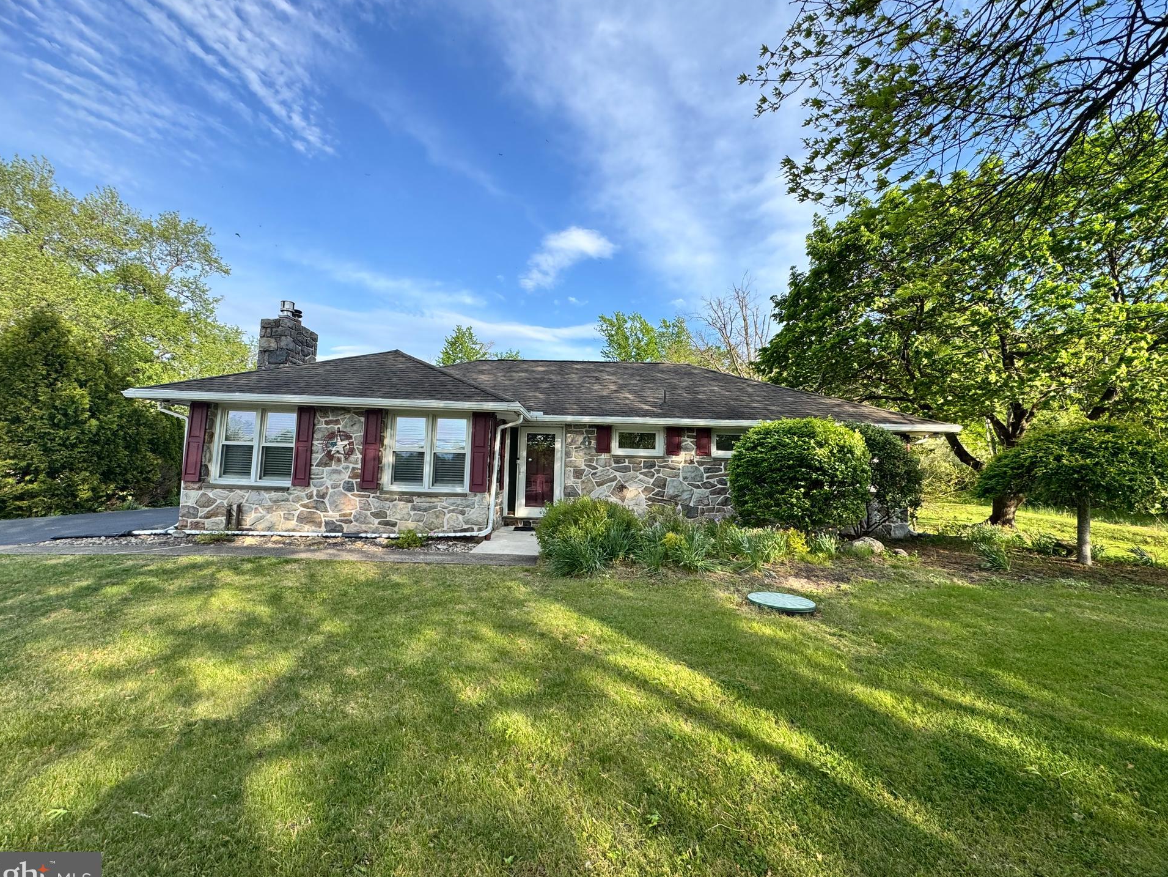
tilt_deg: +4.5
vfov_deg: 81.8
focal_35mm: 15
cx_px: 575
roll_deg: -2.3
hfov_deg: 98.2
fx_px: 506
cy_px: 432
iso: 40
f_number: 2.2
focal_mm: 2.22
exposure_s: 1/858
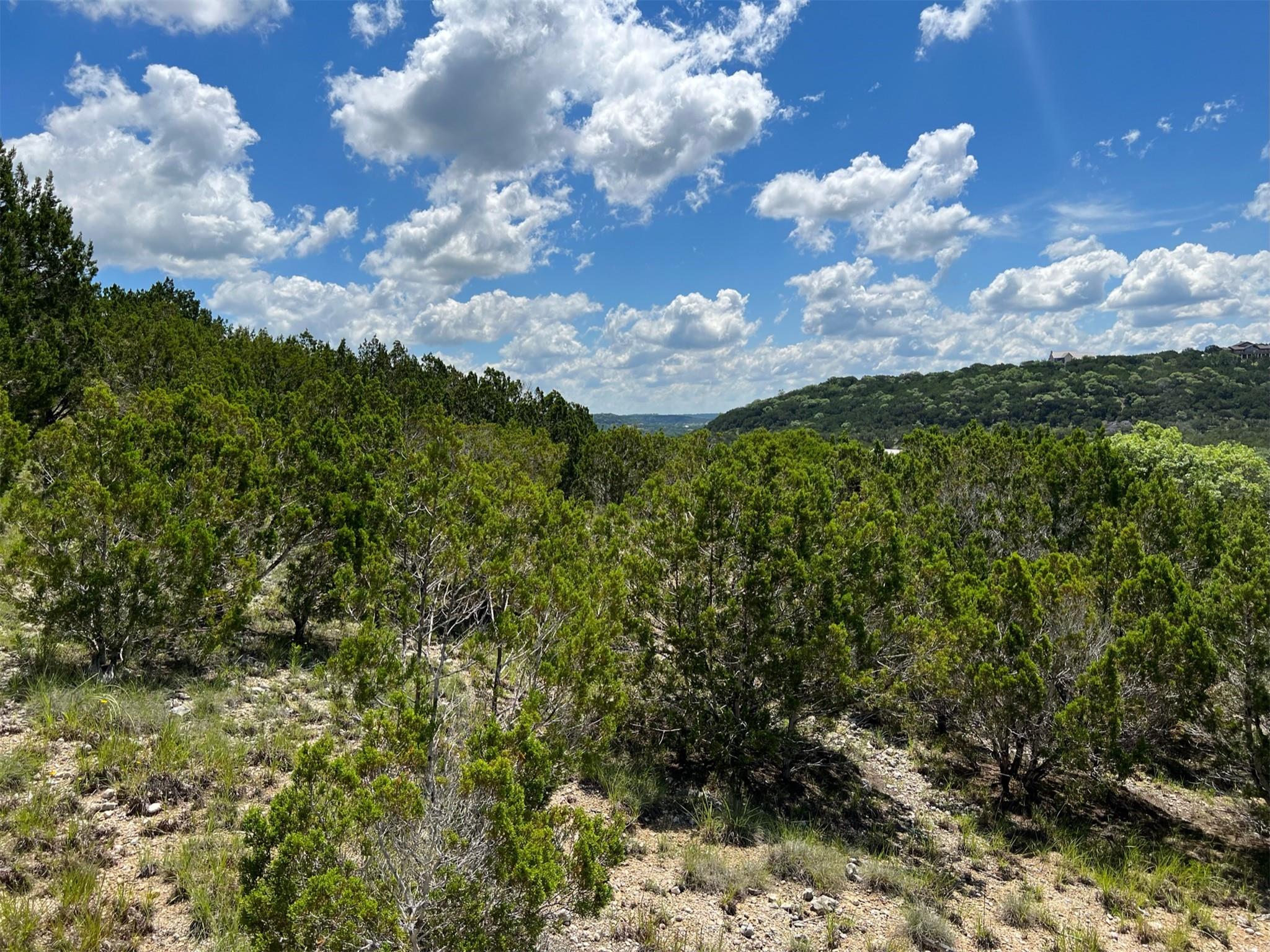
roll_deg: +2.1
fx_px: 954
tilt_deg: -2.6
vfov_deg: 53.0
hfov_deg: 67.3
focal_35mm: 26
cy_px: 476
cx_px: 635
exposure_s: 1/6993
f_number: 1.5
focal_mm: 5.7
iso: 50
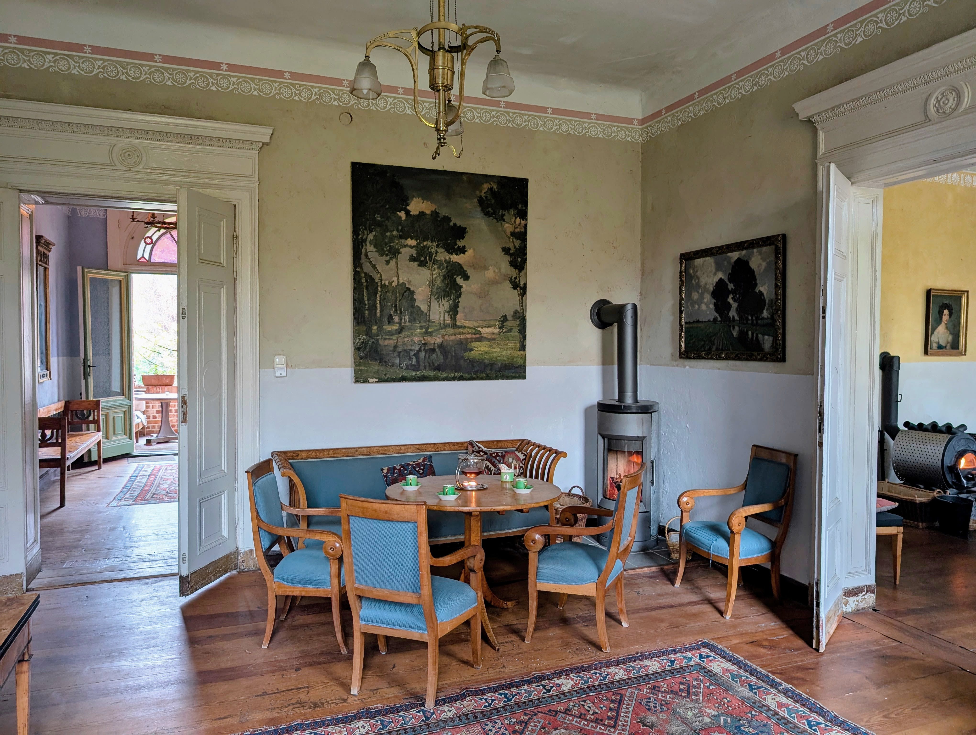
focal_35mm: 24
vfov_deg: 56.9
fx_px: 678
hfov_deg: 71.5
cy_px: 368
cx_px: 488
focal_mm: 6.9
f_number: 1.68
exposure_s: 1/23.8
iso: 82
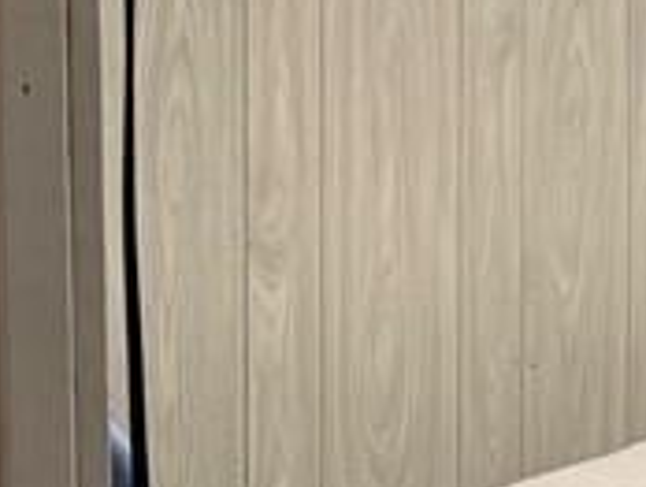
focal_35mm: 141
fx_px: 2635
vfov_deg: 10.3
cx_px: 1856
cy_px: -141
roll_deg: +0.1
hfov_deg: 10.5
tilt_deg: -0.5
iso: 160
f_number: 1.78
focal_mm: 6.76
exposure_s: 1/183
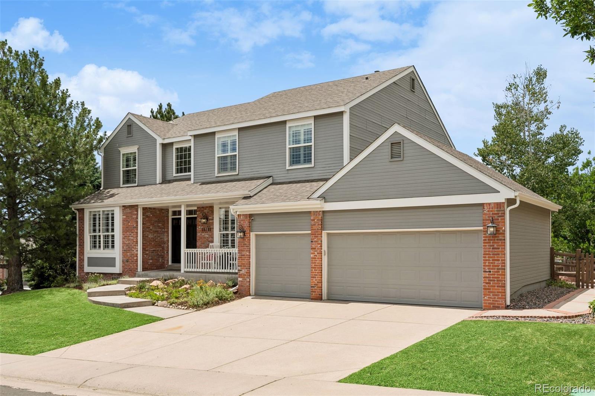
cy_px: 198
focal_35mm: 33
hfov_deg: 57.2
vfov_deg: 40.0
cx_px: 298
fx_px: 545
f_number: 9
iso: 400
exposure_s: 1/1000
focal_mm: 33
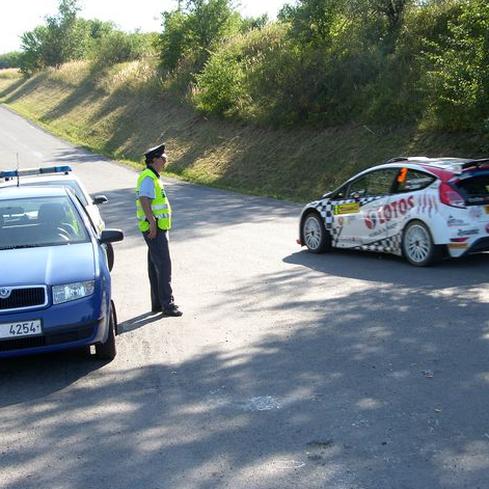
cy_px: 245
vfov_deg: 26.1
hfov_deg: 26.1
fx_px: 1055
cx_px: 260
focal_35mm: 66
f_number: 5
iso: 50
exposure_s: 1/160
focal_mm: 14.2
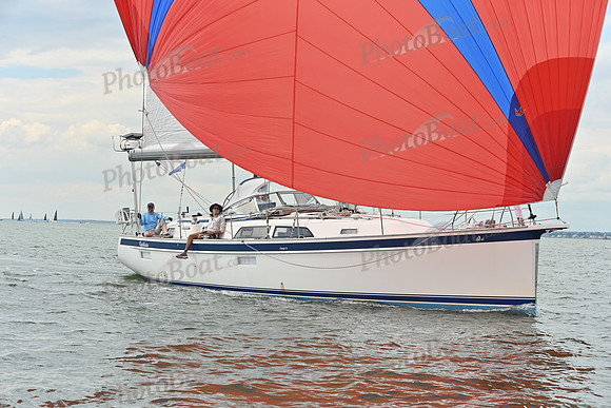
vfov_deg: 19.5
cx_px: 306
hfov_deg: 28.8
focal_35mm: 70
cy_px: 204
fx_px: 1188
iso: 320
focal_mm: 70
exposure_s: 1/1250
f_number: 6.3
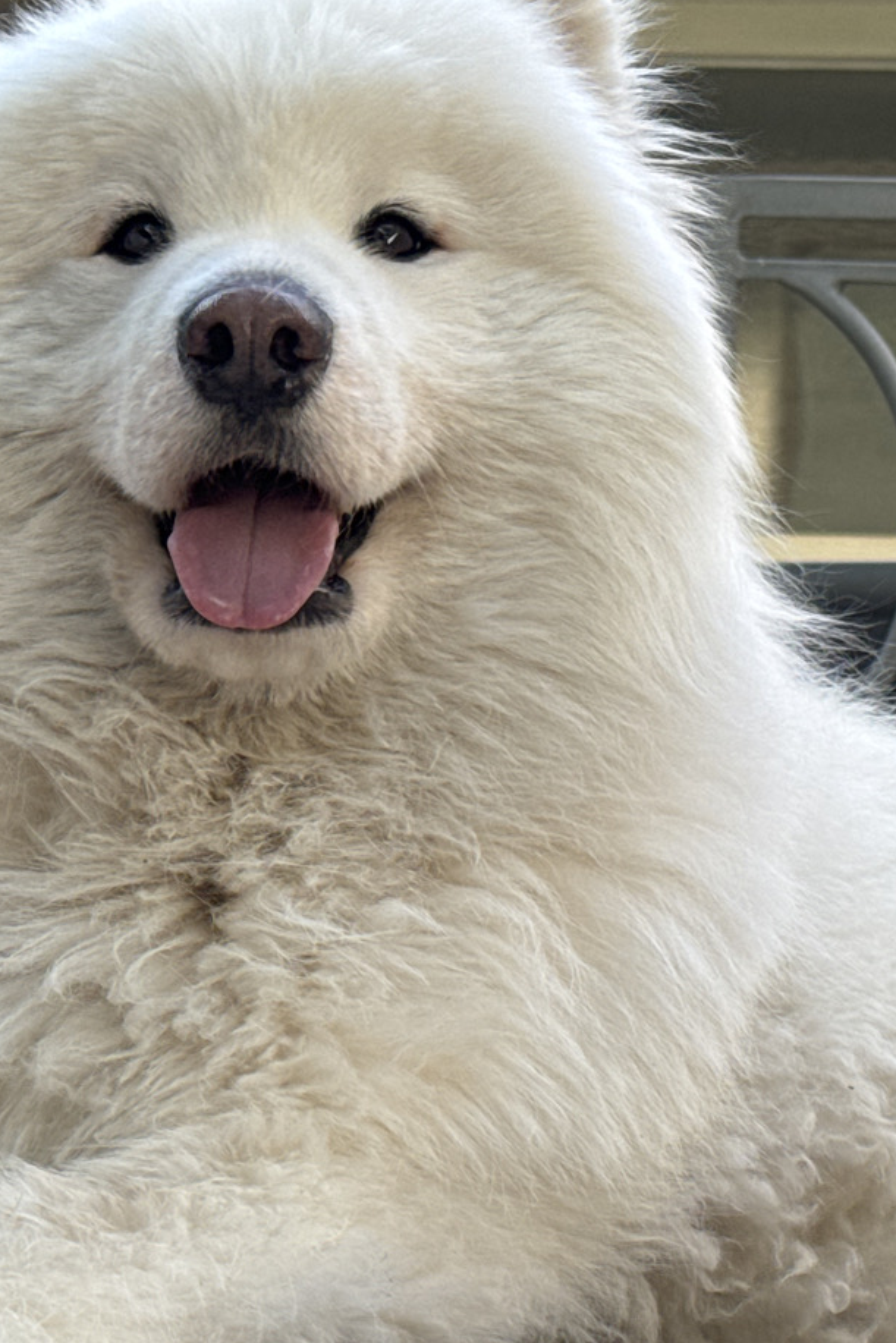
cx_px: 173
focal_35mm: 109
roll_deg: -1.6
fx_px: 4067
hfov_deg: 12.5
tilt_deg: +12.8
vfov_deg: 18.7
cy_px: 910
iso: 64
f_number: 1.78
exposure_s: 1/477
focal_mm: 6.76
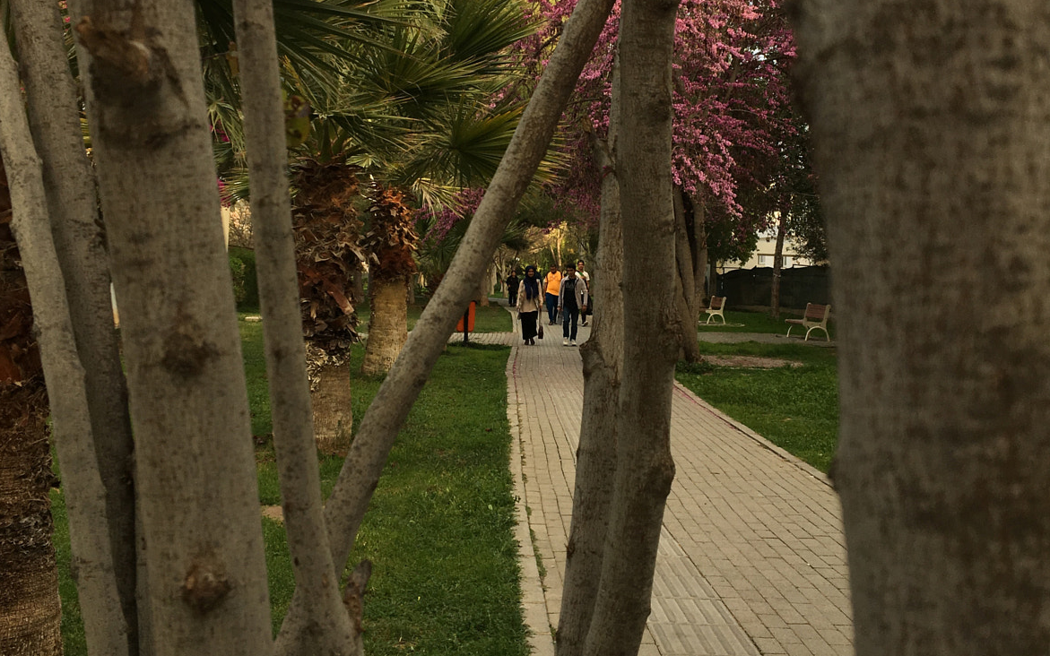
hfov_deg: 47.2
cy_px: 225
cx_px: 513
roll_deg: -1.3
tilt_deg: +2.6
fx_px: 1202
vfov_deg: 30.3
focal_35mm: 42
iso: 25
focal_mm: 4.15
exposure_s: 1/396
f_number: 2.2
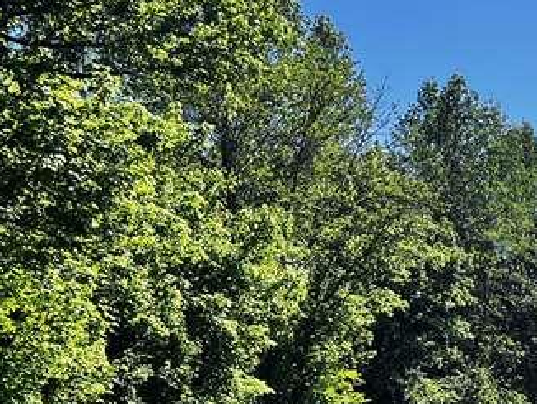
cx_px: 577
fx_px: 1583
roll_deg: +0.9
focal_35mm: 102
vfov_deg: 14.5
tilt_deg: +7.6
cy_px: 287
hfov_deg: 18.6
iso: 50
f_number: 1.5
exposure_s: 1/3704
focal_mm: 5.7
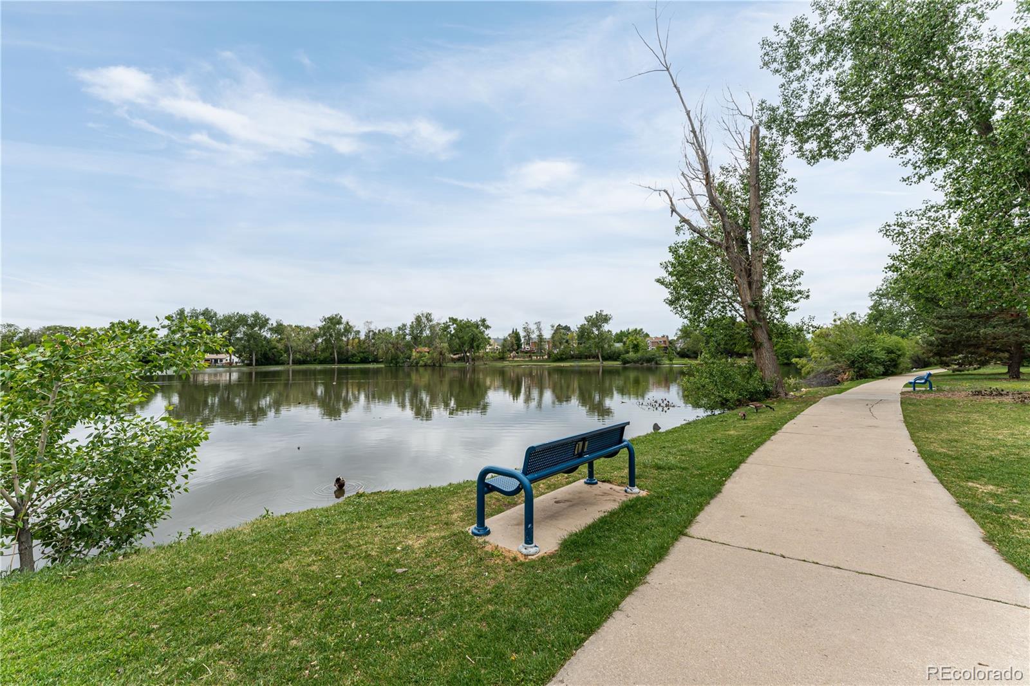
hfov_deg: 104.3
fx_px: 400
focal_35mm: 14
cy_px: 343
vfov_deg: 81.2
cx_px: 515
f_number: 9
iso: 400
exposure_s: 1/320
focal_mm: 14
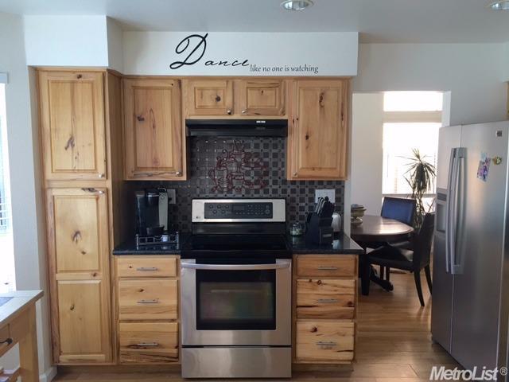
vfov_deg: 48.2
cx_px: 254
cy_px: 191
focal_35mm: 29
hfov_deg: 61.7
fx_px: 426
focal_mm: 4.15
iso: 25
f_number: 2.2
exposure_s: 1/30
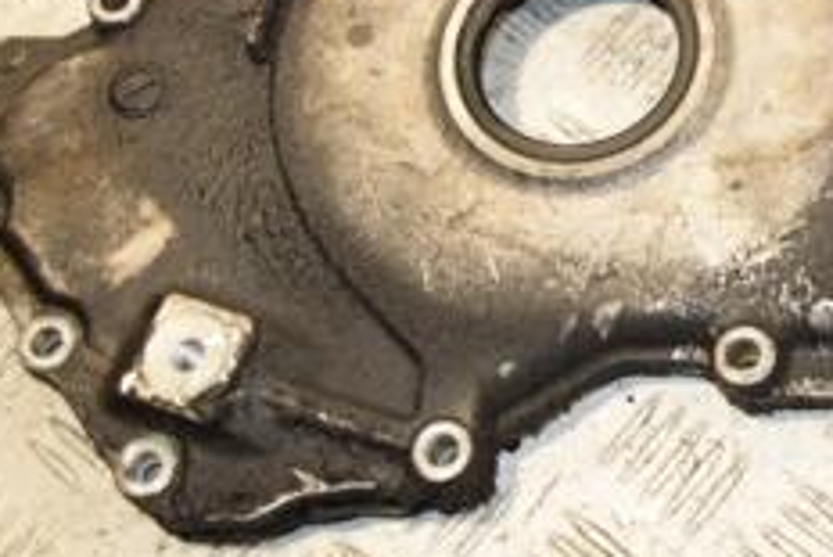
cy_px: 32
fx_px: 2153
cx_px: 941
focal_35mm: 93
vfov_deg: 14.5
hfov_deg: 20.7
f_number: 5.6
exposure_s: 1/200
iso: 800
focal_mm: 24
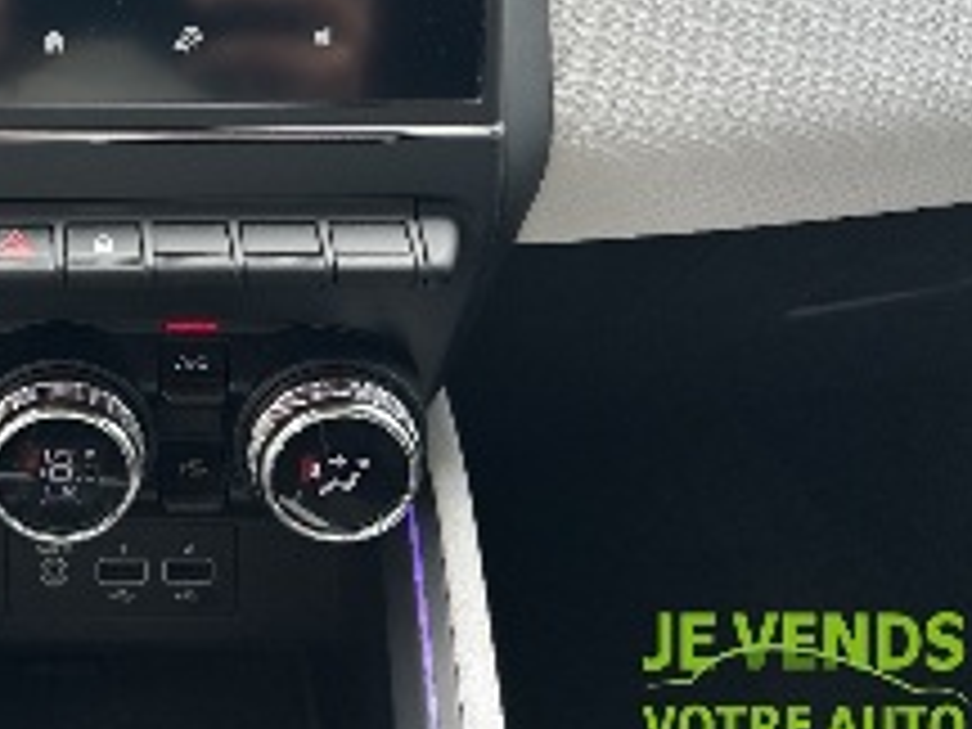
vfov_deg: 28.1
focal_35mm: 50
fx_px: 1404
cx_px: 54
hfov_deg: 35.4
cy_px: 81
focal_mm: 5.7
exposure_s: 1/569
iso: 50
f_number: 1.5
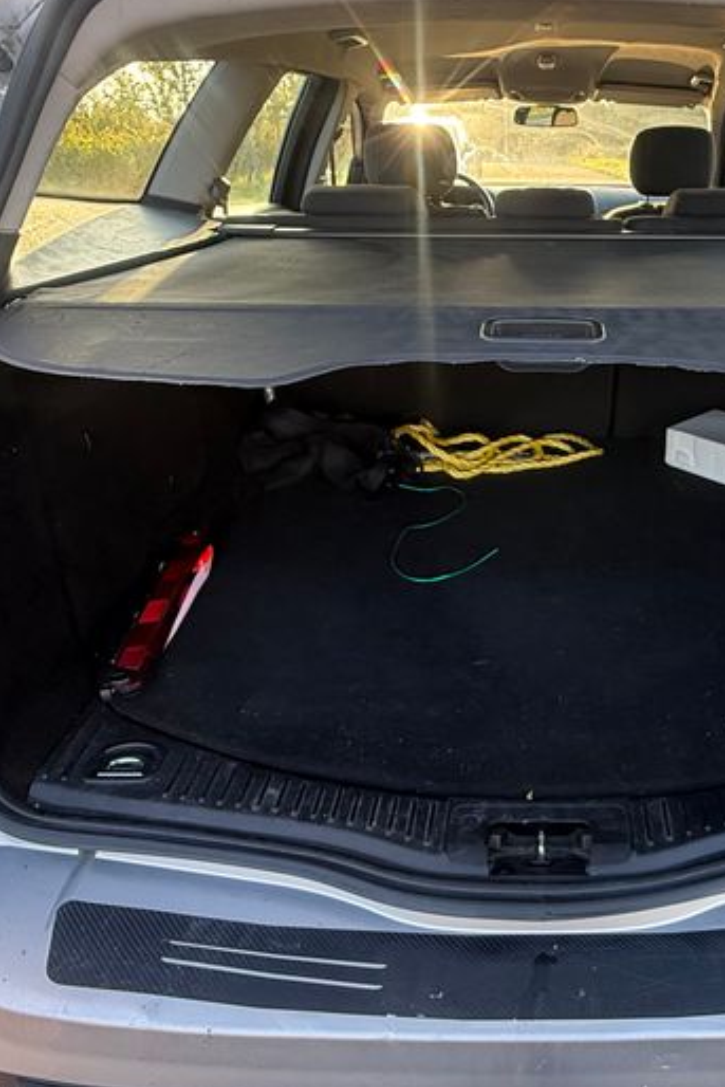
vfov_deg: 63.6
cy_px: 527
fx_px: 875
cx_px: 569
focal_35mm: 29
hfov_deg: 43.1
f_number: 2.2
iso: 160
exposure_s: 1/99
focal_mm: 2.22
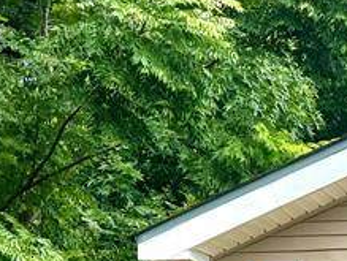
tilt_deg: +0.3
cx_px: 648
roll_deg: +0.8
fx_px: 1125
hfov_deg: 15.0
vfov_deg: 12.2
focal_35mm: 112
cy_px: 460
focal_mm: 6.76
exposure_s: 1/1261
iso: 80
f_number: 1.78
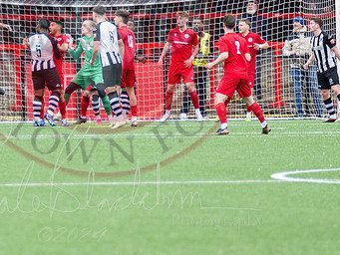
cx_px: 8
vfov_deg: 2.4
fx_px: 6033
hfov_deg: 3.2
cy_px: 33
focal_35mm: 614
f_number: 4
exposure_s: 1/1250
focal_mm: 200
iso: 800
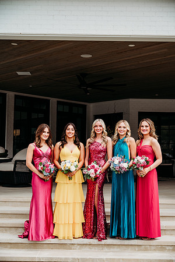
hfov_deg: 26.0
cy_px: 131
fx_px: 379
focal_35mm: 52
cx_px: 88
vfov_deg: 38.2
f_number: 4
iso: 250
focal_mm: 52
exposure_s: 1/320
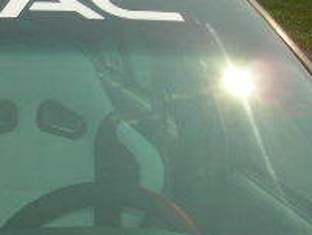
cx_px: -161
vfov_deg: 12.2
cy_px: 184
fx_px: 1091
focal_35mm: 121
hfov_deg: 15.0
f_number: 6.4
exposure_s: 1/364
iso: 70
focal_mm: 6.3
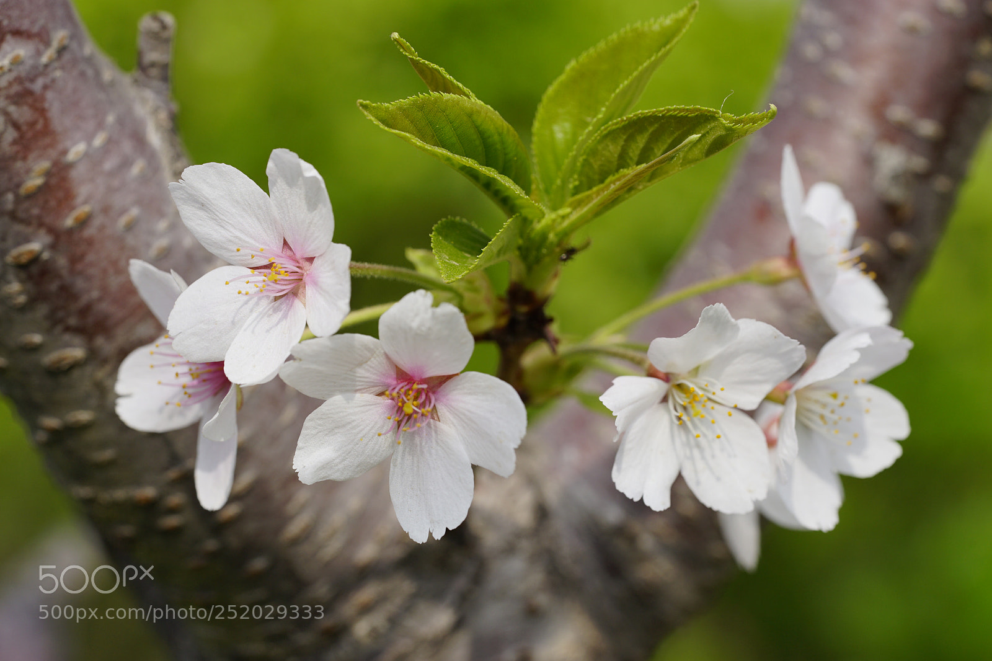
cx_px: 496
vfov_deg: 15.2
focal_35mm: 90
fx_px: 2479
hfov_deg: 22.6
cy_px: 330
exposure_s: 1/320
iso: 200
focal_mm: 90
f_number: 8
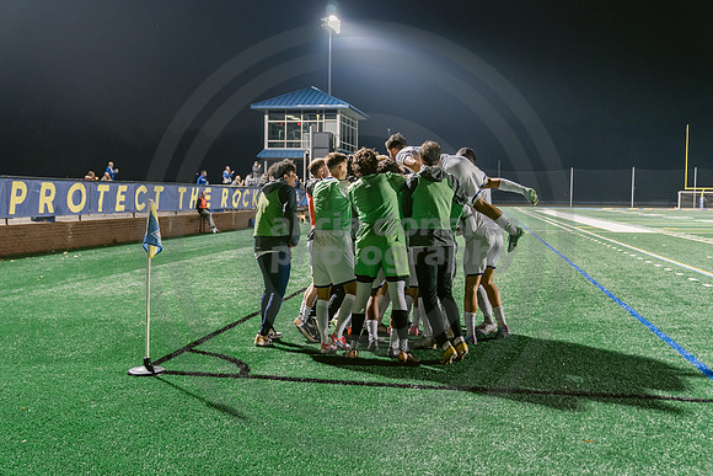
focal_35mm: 36
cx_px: 356
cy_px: 238
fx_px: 713
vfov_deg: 36.9
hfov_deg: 53.1
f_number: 3.2
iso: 2500
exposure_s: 1/100
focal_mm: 36
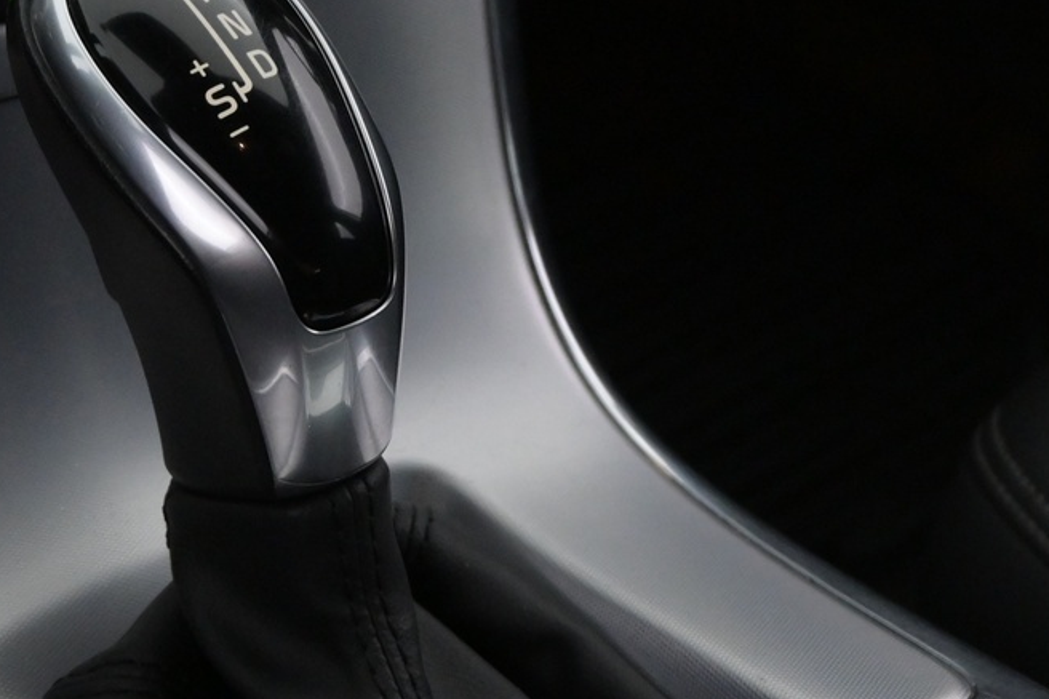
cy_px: 368
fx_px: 2483
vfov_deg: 16.0
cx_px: 369
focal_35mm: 85
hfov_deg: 23.8
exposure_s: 1/60
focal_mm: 23
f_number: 4.2
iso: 2500
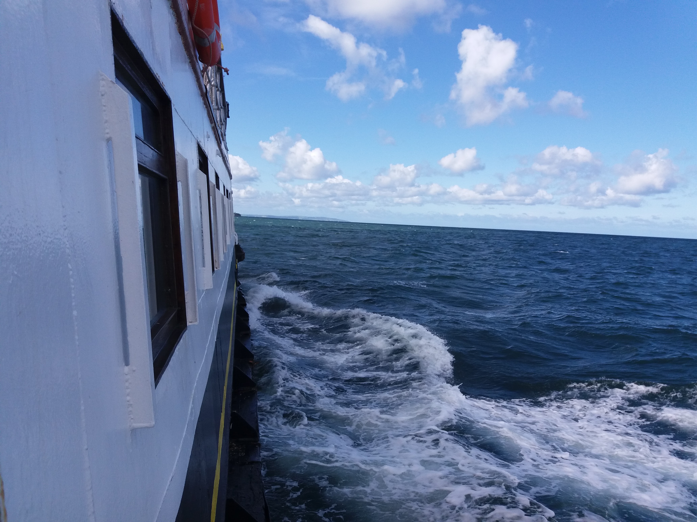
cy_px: 261
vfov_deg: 49.7
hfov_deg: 63.4
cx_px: 348
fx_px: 564
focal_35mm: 28
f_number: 1.9
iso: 64
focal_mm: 3.7
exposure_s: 1/1588
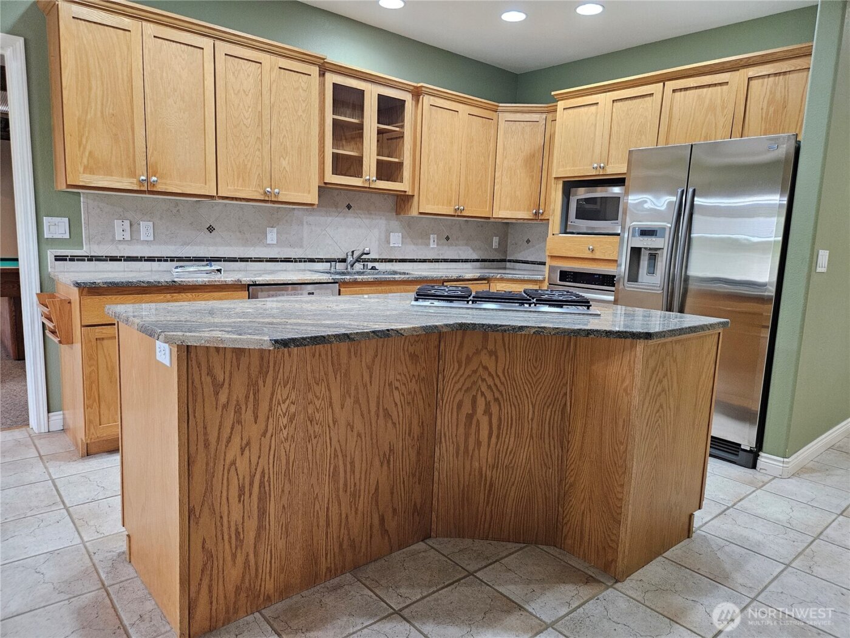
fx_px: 565
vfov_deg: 58.9
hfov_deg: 73.9
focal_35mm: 23
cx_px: 425
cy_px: 319
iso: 640
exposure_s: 1/120
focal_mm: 5.4
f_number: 1.8
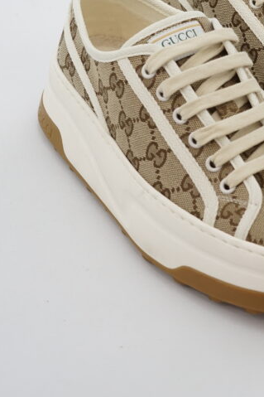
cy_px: 73
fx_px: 1178
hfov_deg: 12.6
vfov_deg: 18.9
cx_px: 266
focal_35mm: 107
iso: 640
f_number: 6.3
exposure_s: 1/20
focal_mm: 50
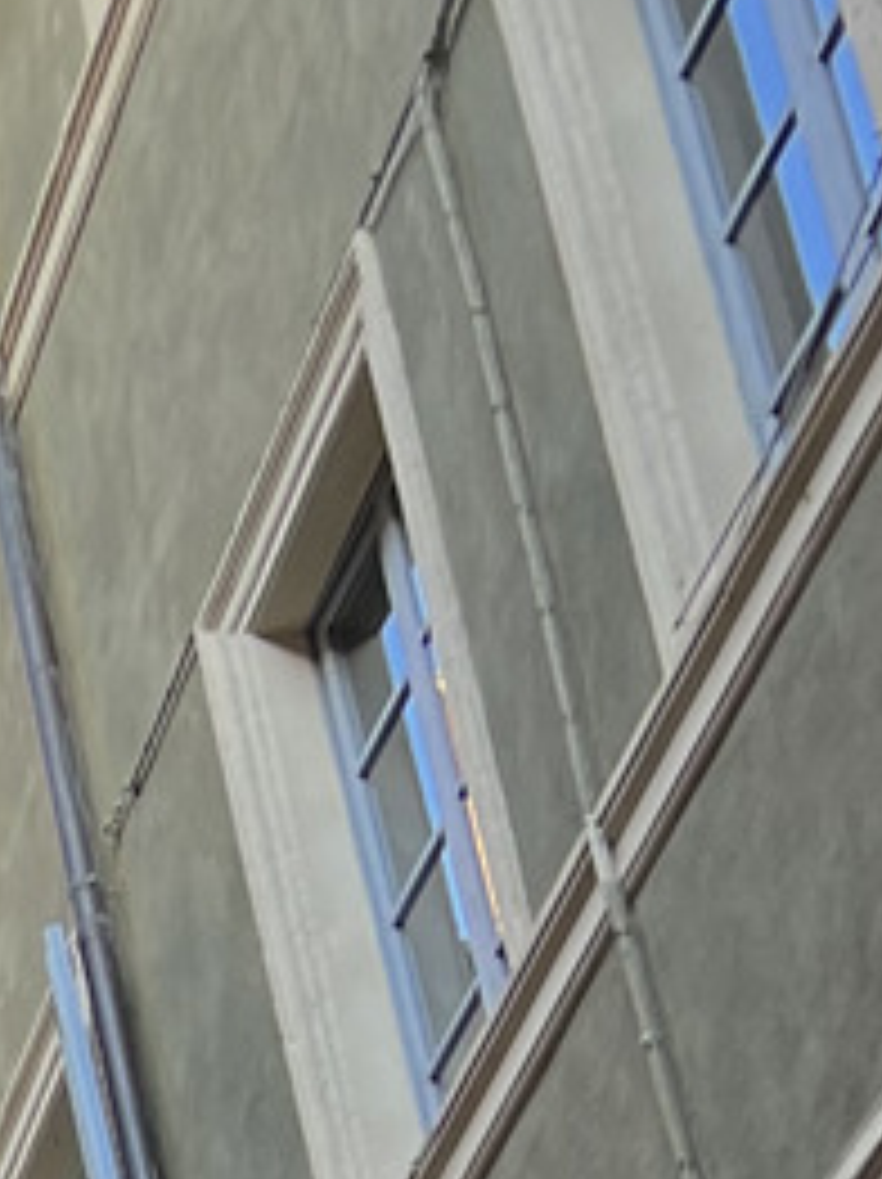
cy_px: 2484
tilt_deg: +24.5
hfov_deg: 8.1
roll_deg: +2.0
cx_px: -1670
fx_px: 5410
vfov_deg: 11.1
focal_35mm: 159
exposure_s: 1/217
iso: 40
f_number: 1.5
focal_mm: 5.7
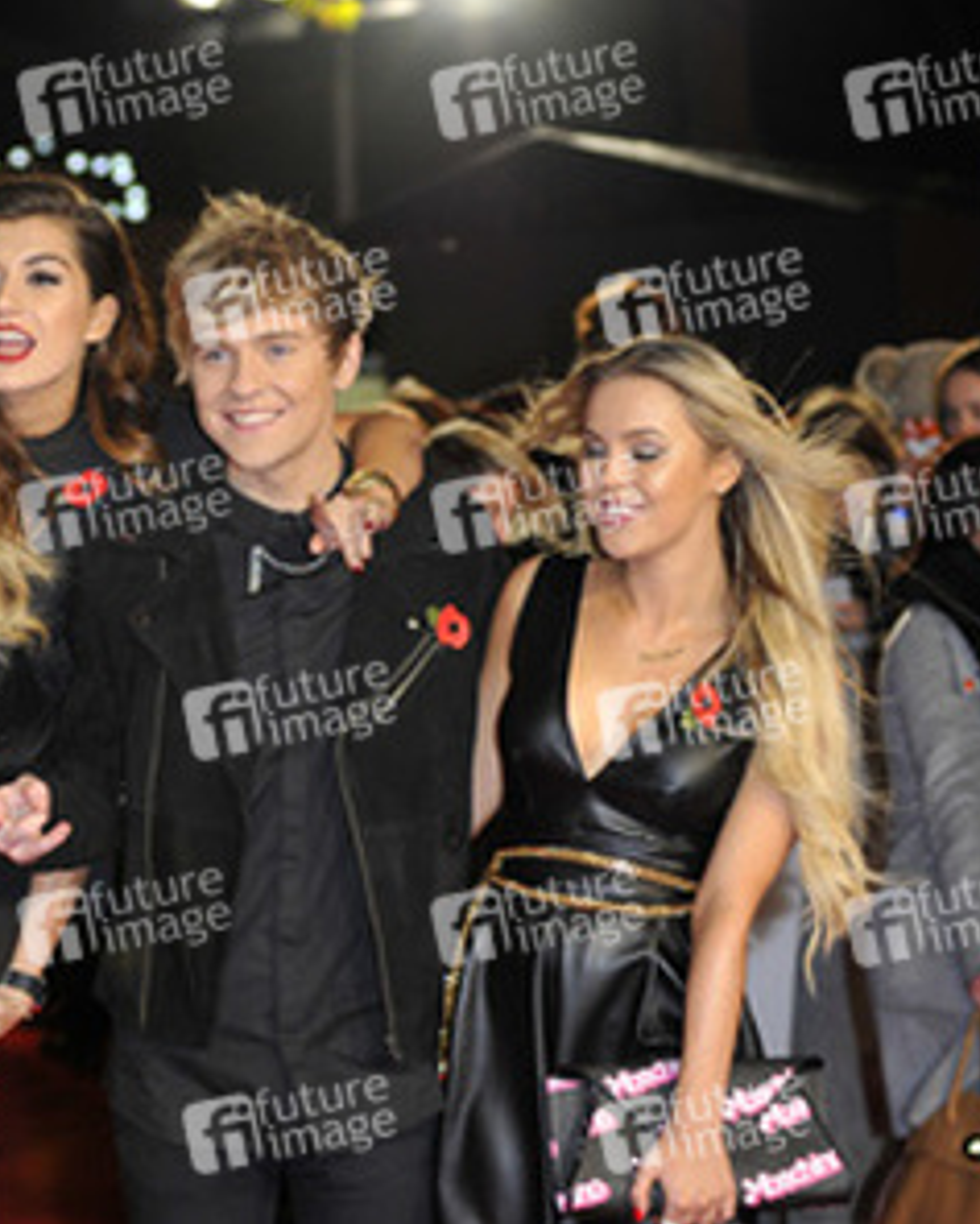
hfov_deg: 13.5
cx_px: 178
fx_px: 4131
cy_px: 608
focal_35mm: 114
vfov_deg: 16.9
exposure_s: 1/250
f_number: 4
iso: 1000
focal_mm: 80
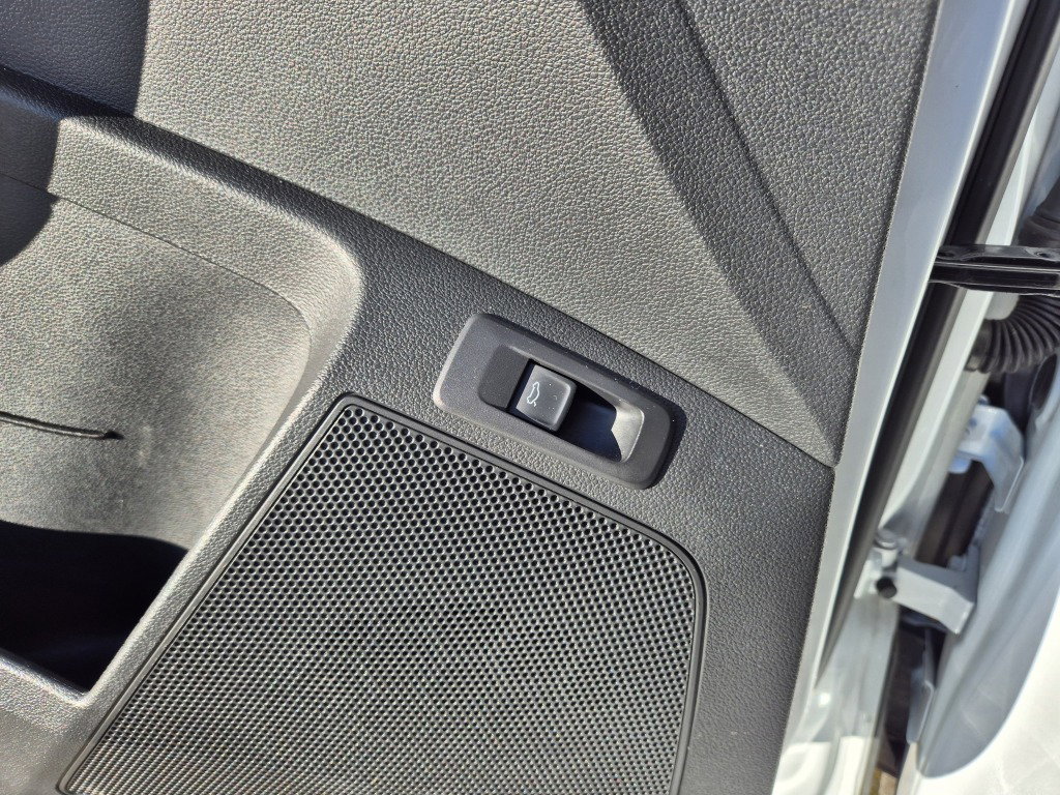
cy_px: 398
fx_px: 704
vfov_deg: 58.9
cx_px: 530
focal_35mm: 23
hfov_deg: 73.9
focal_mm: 5.4
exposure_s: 1/1040
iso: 25
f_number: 1.8
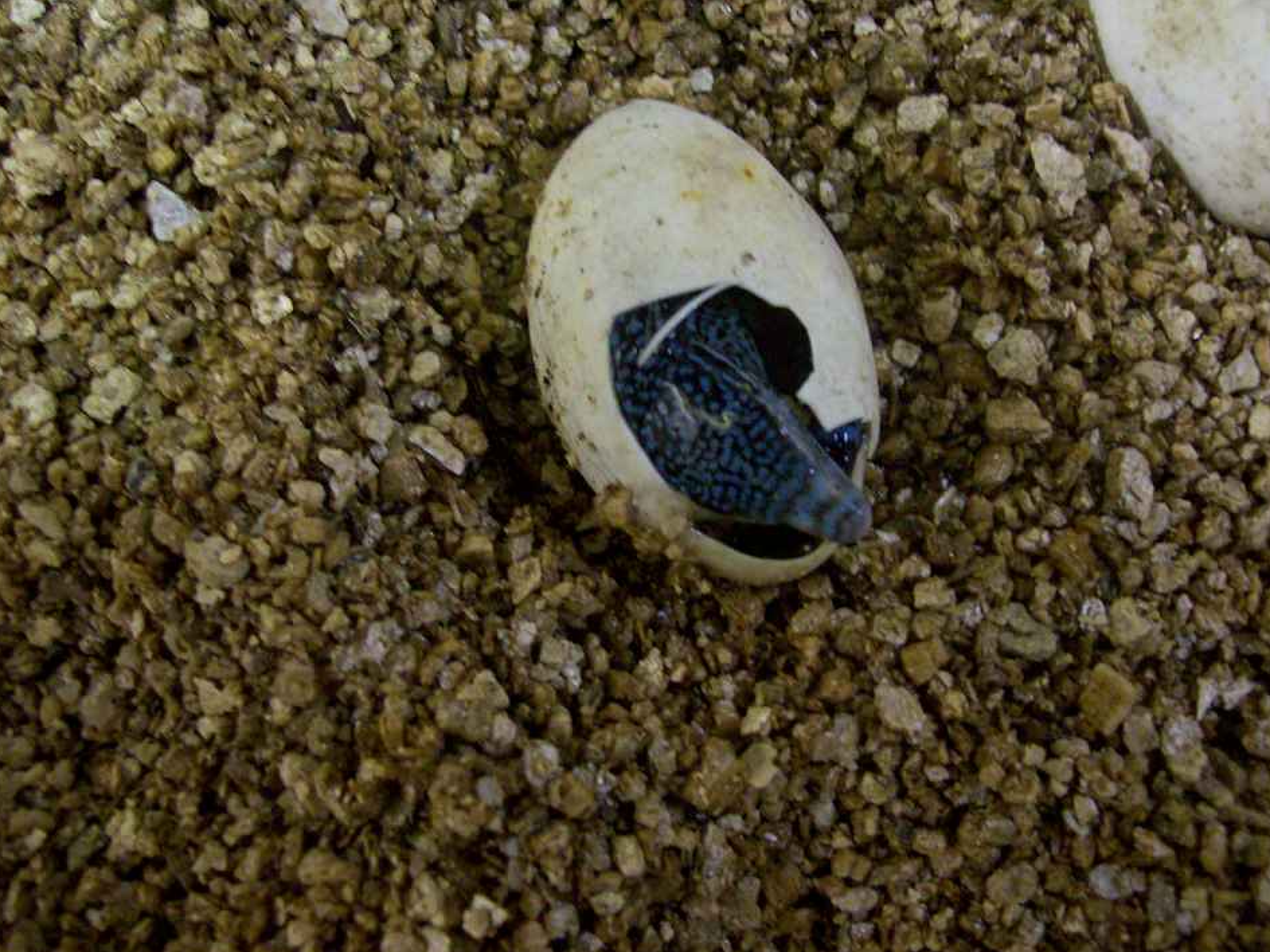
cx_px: 680
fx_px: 1431
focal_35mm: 39
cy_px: 448
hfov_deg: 47.8
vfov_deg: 36.8
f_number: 2.7
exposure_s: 1/8
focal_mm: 6
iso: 160
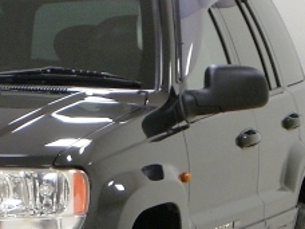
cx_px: -63
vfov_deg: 4.6
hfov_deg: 6.2
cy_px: 197
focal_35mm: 320
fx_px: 2820
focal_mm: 18.6
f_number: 5.2
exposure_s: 1/8
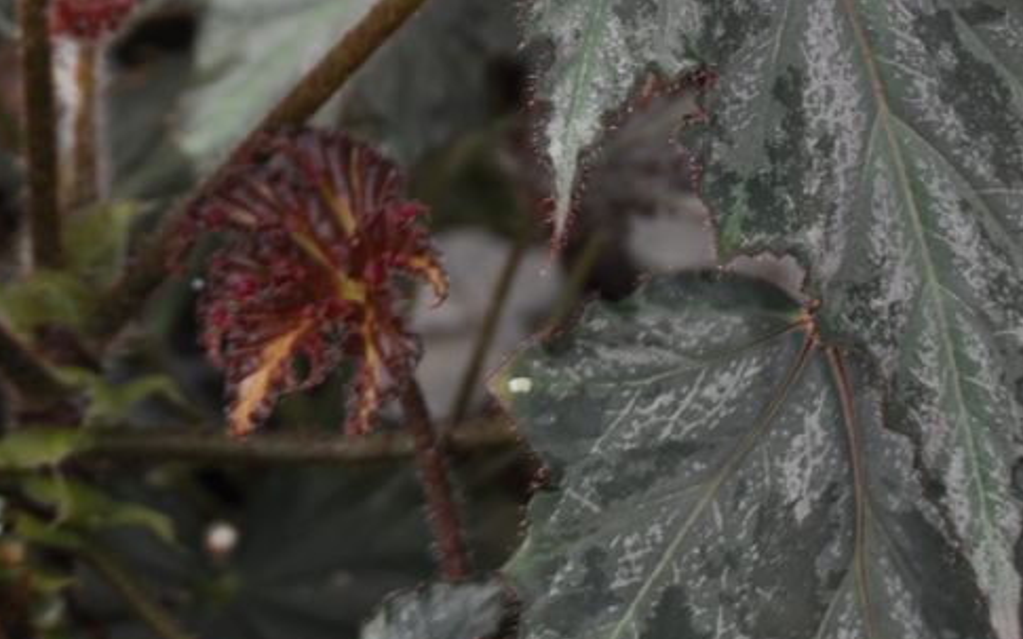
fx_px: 4265
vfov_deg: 8.5
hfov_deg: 13.5
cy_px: -86
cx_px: 44
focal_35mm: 153
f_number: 4.2
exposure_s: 1/50
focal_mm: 38
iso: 200
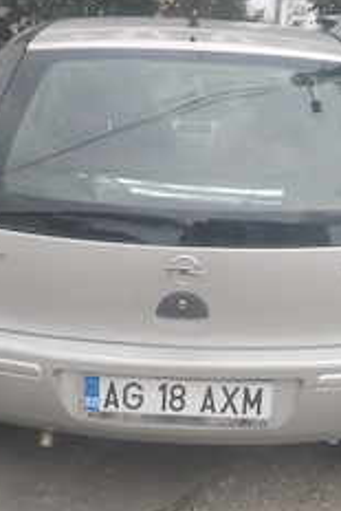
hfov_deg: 26.0
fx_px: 738
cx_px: 189
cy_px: 306
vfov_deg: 38.0
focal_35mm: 52
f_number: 1.8
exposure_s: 1/672
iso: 120
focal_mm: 4.75
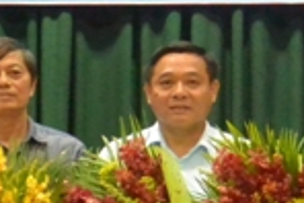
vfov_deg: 4.5
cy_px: 202
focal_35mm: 304
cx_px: -368
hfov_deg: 6.5
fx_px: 2570
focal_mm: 16.3
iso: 1400
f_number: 4.2
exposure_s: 1/30
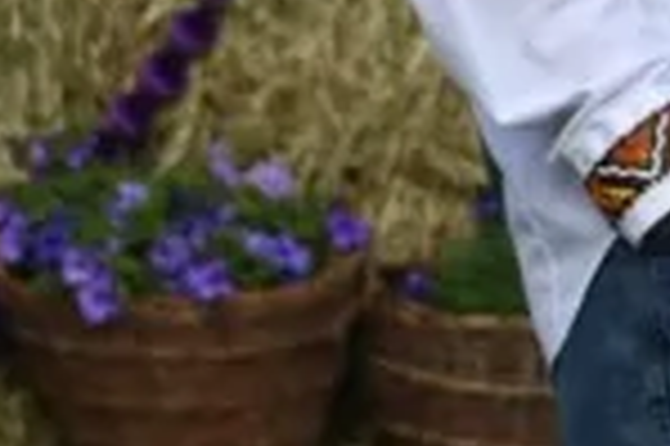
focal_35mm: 827
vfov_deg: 1.7
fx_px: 15374
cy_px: -552
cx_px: 1394
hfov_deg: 2.5
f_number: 5.6
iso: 200
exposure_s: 1/500
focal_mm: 120
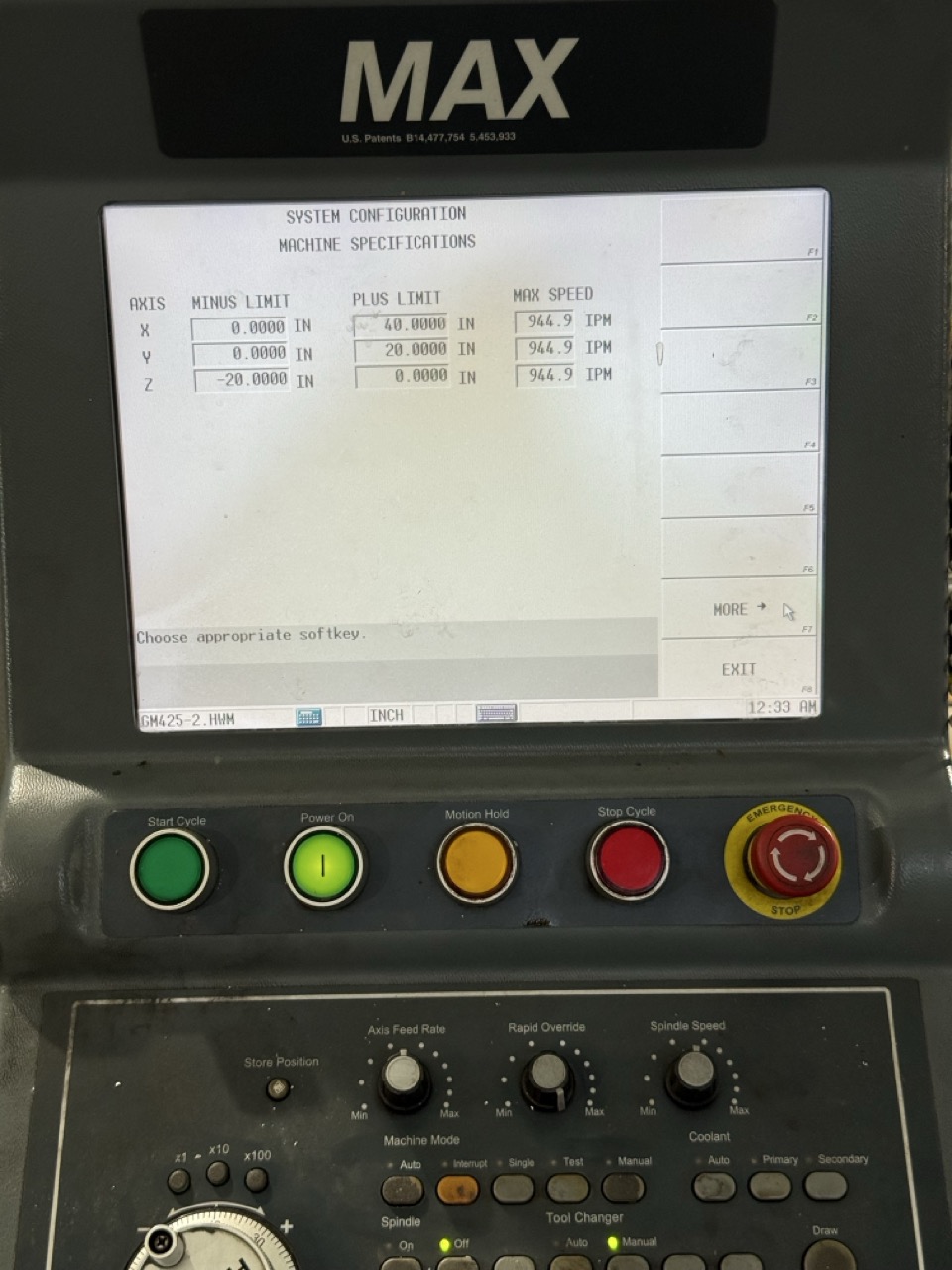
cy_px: 635
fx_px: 1760
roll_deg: -0.5
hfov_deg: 30.3
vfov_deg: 39.7
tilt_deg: -9.5
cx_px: 476
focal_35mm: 48
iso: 80
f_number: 1.78
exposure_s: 1/125
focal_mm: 6.76
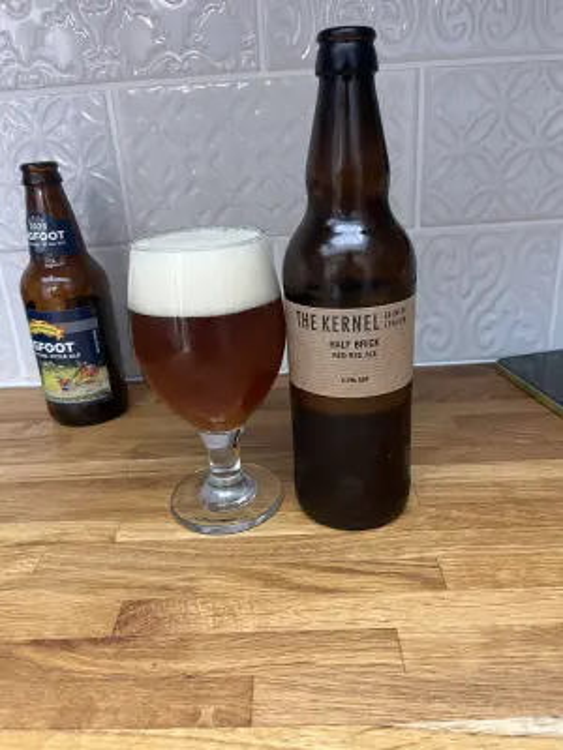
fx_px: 564
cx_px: 282
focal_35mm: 26
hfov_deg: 53.1
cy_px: 375
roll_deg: +4.7
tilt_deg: -22.2
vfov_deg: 67.3
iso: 125
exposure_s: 1/60
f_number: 1.6
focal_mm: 5.1
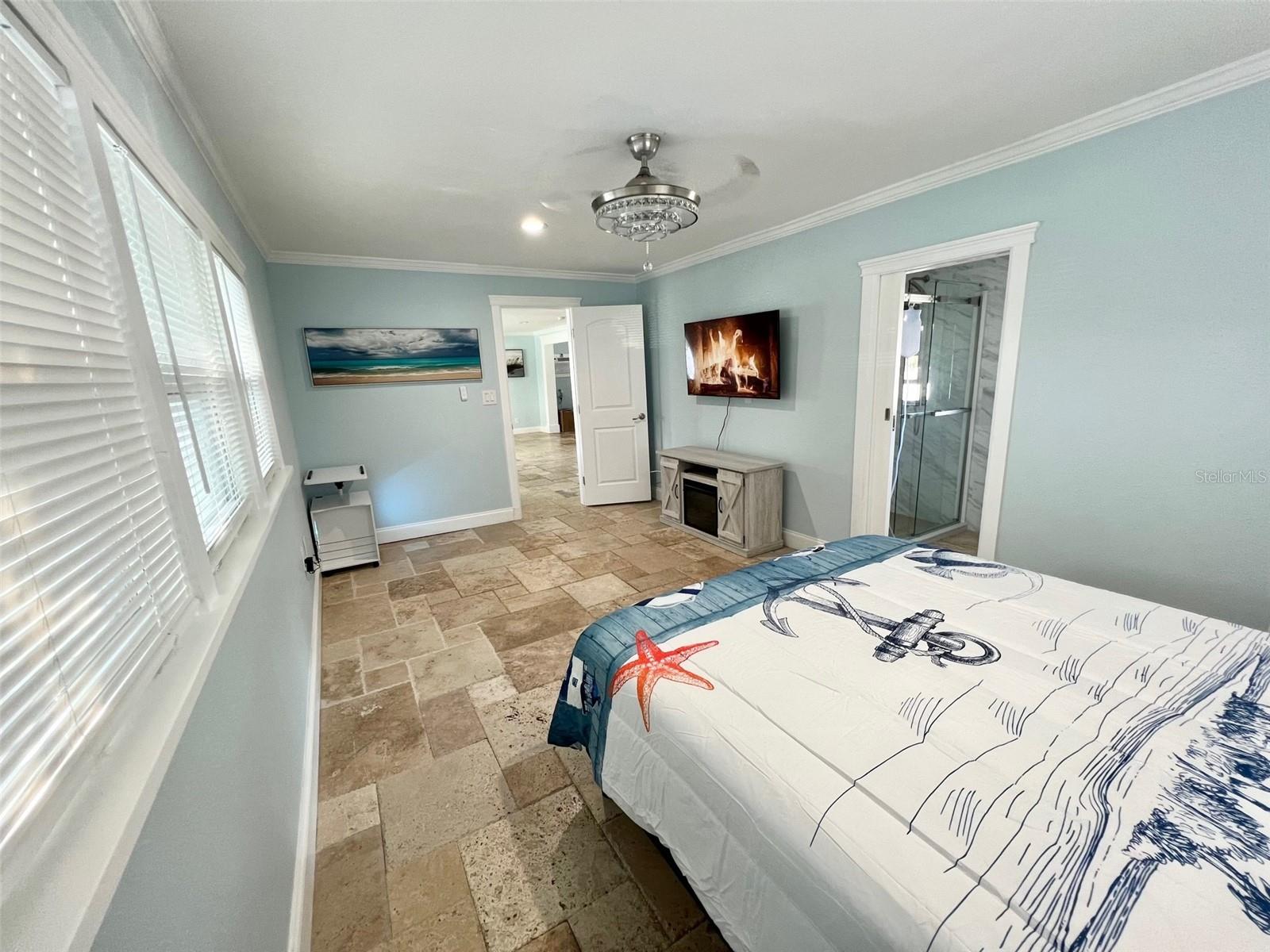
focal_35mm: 13
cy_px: 476
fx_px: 477
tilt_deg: -11.8
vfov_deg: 89.9
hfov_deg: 106.2
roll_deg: +2.7
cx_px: 635
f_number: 1.8
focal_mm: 1.57
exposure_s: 1/60
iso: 160
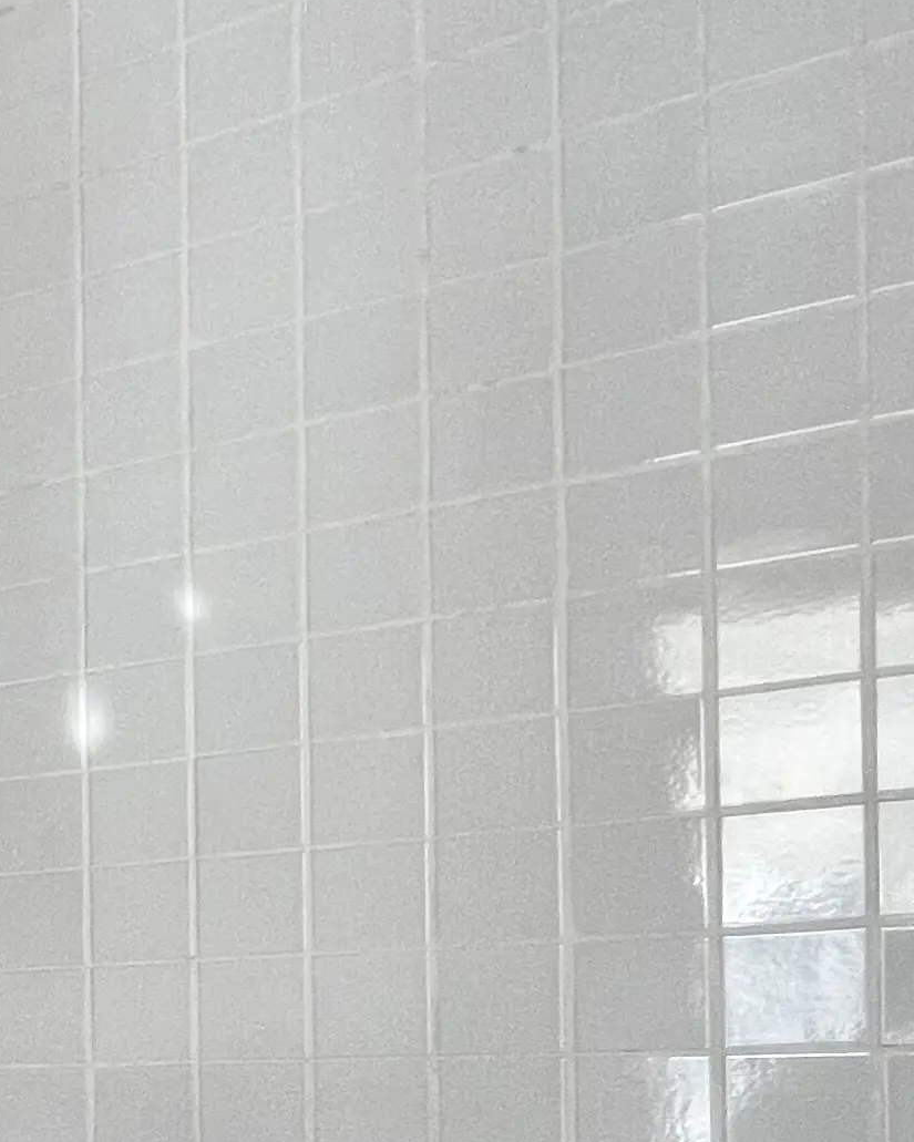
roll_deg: +0.4
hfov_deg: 21.8
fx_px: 1657
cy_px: 1071
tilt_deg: +0.1
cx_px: -657
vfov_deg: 35.3
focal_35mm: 49
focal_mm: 1.57
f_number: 1.8
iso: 64
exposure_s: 1/99
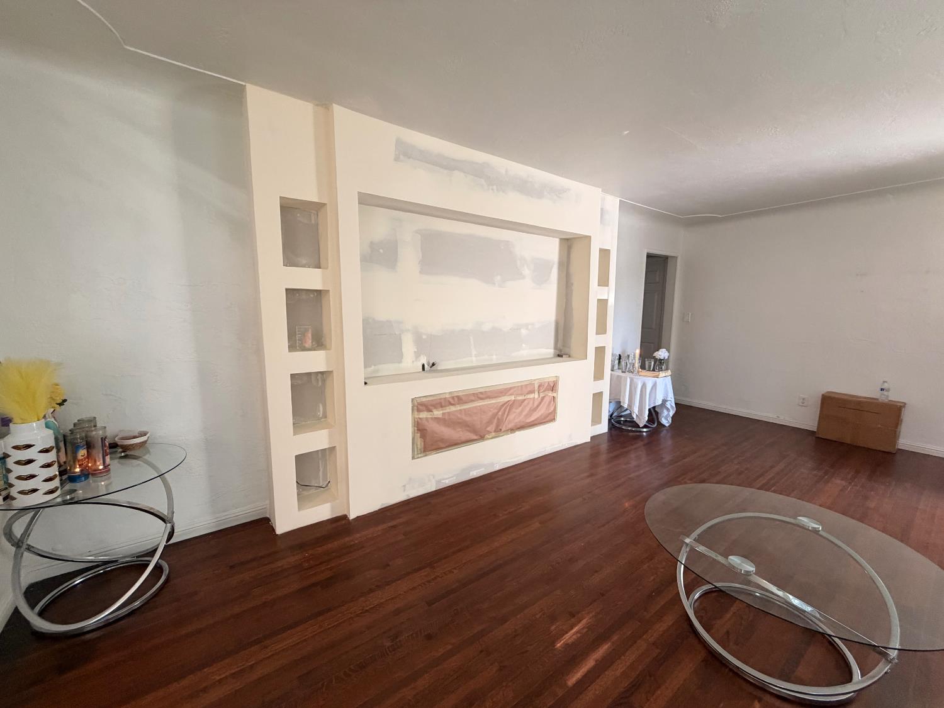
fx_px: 382
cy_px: 354
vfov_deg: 85.7
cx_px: 472
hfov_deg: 102.1
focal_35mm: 14
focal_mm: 2.22
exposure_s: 1/60
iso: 320
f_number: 2.2
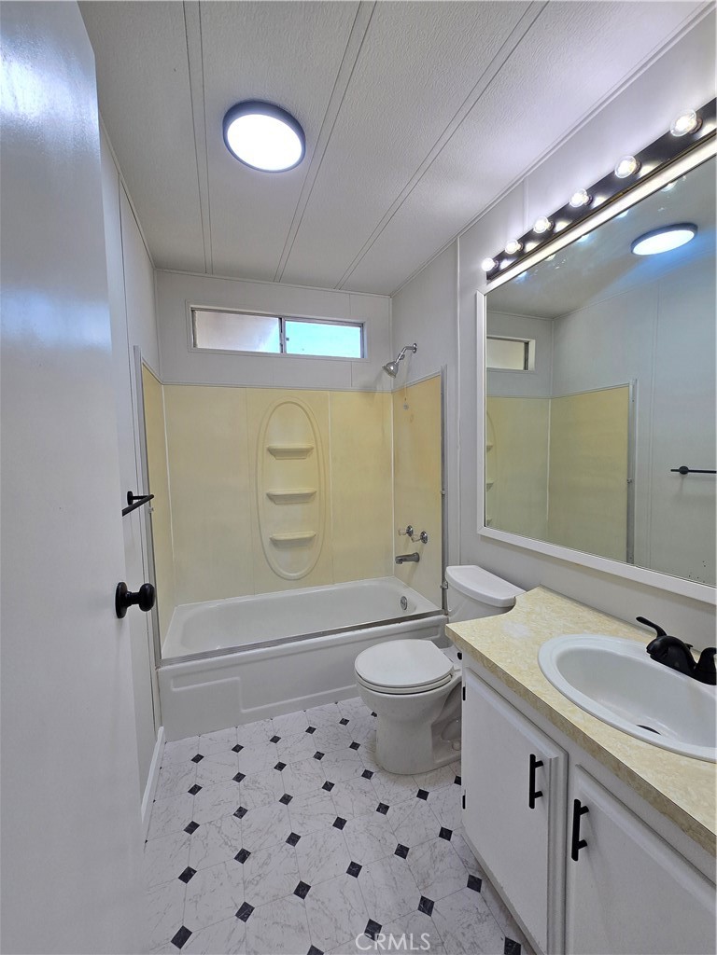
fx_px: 359
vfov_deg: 106.2
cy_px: 478
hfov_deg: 89.9
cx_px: 358
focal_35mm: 13
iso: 80
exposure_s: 1/120
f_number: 2.2
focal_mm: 2.2
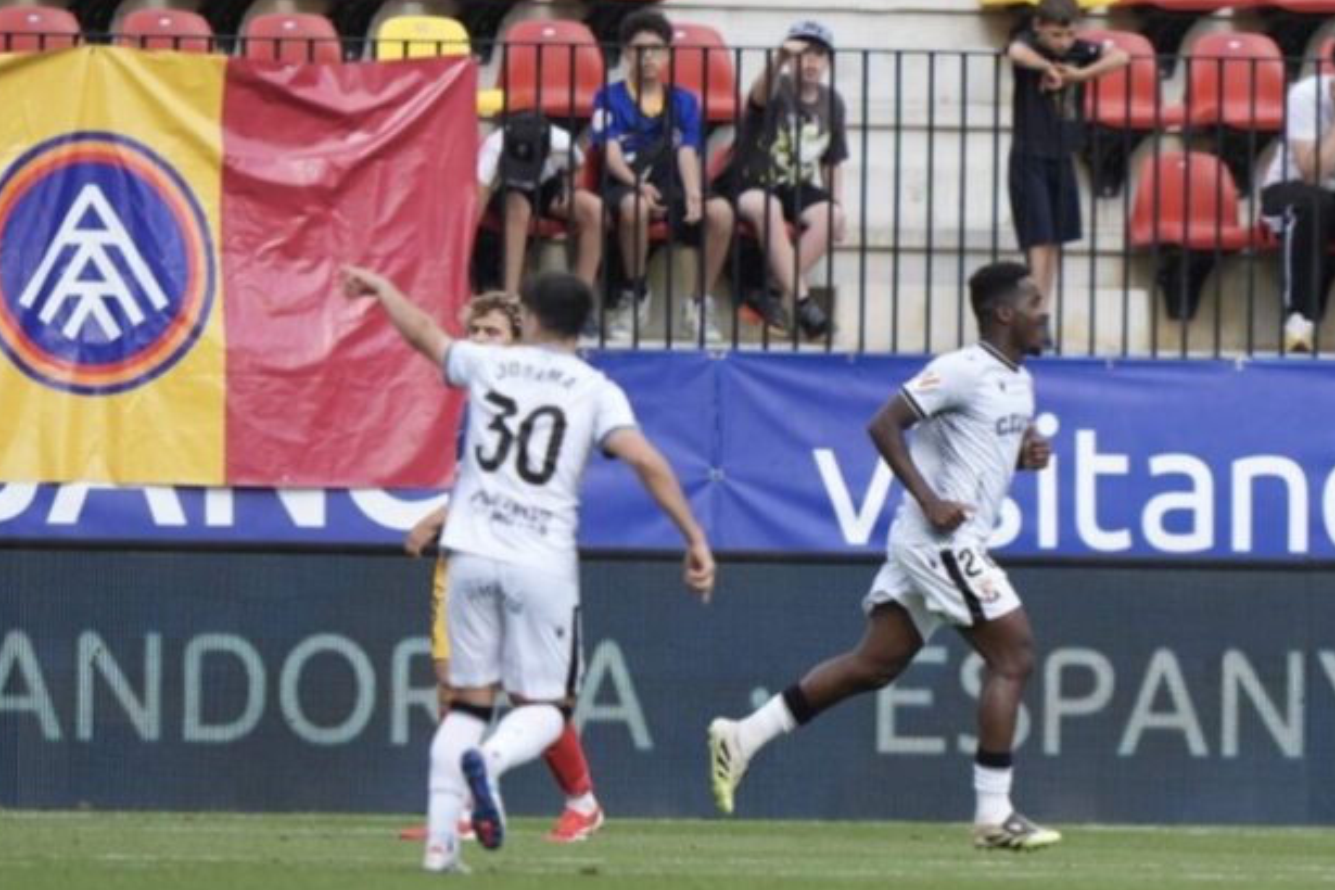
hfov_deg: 4.2
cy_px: 486
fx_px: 18095
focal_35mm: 488
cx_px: 695
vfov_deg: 2.8
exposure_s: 1/1000
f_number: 2.8
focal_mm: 400
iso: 160
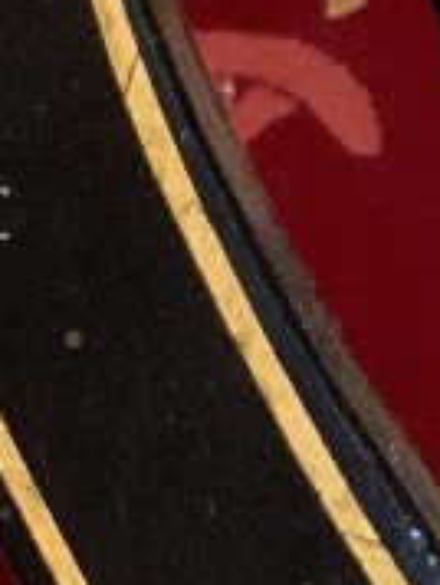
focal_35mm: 195
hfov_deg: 7.2
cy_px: -644
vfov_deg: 9.4
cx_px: 1005
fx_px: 3297
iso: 200
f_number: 1.8
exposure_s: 1/50
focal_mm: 3
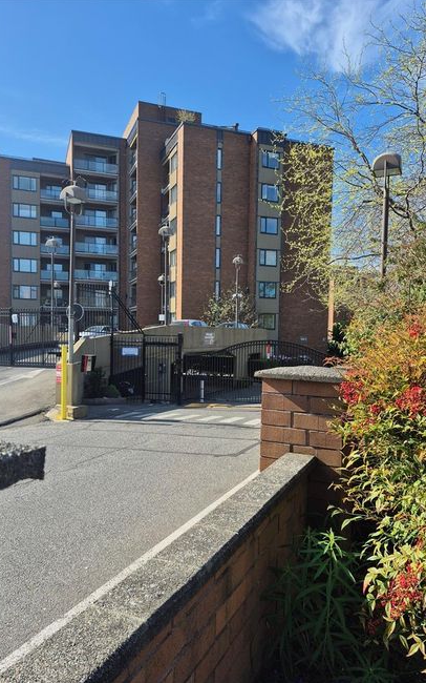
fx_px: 465
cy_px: 346
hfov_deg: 49.3
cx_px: 218
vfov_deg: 72.6
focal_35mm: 25
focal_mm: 5.4
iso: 25
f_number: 1.8
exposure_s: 1/1012
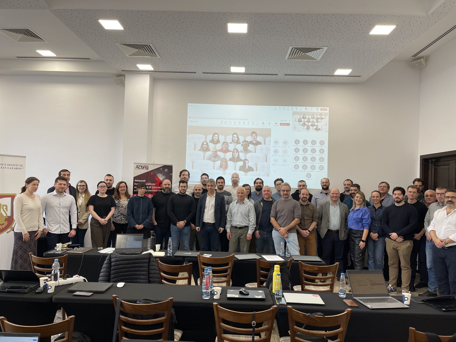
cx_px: 228
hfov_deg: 69.4
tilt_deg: +1.7
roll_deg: -1.9
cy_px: 171
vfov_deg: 54.9
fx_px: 329
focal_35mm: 25
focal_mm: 5.1
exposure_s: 1/100
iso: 100
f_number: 1.6
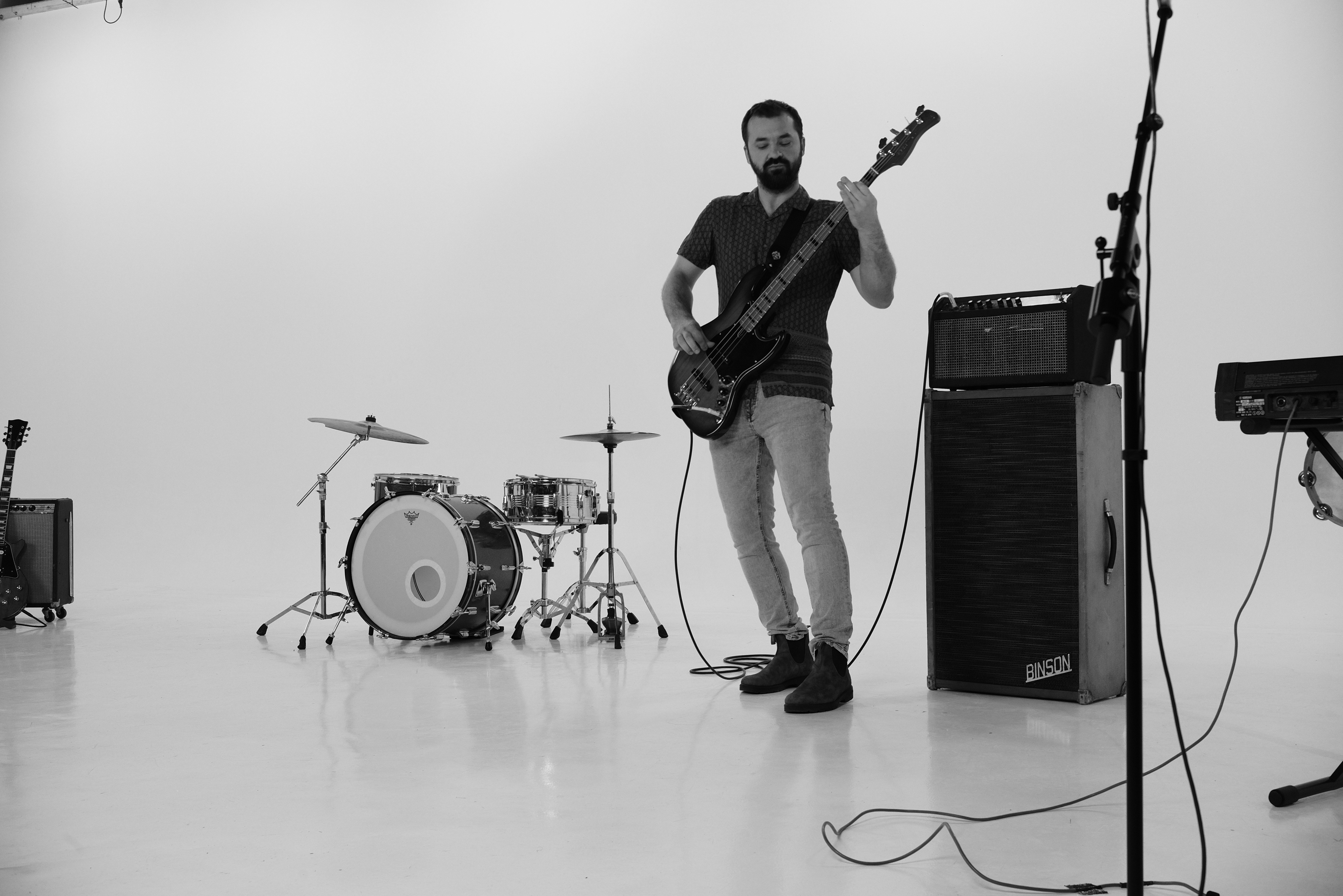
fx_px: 1529
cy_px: 448
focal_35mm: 41
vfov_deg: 32.6
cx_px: 672
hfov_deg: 47.4
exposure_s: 1/125
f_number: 6.4
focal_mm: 27
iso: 800
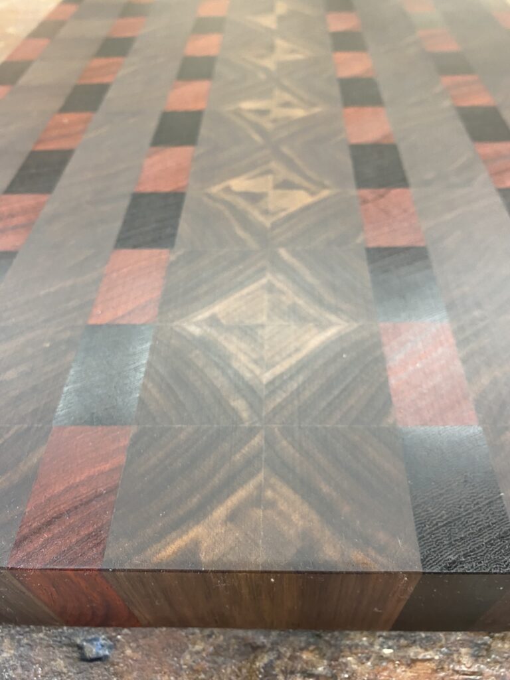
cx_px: 255
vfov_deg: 69.4
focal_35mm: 25
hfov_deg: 54.9
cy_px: 340
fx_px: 491
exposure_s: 1/60
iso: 250
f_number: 1.8
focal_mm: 4.25
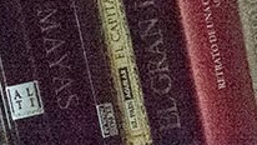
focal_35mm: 260
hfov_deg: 8.2
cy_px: 115
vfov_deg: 4.7
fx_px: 1772
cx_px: -50
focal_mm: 50
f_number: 8
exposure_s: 1/4000
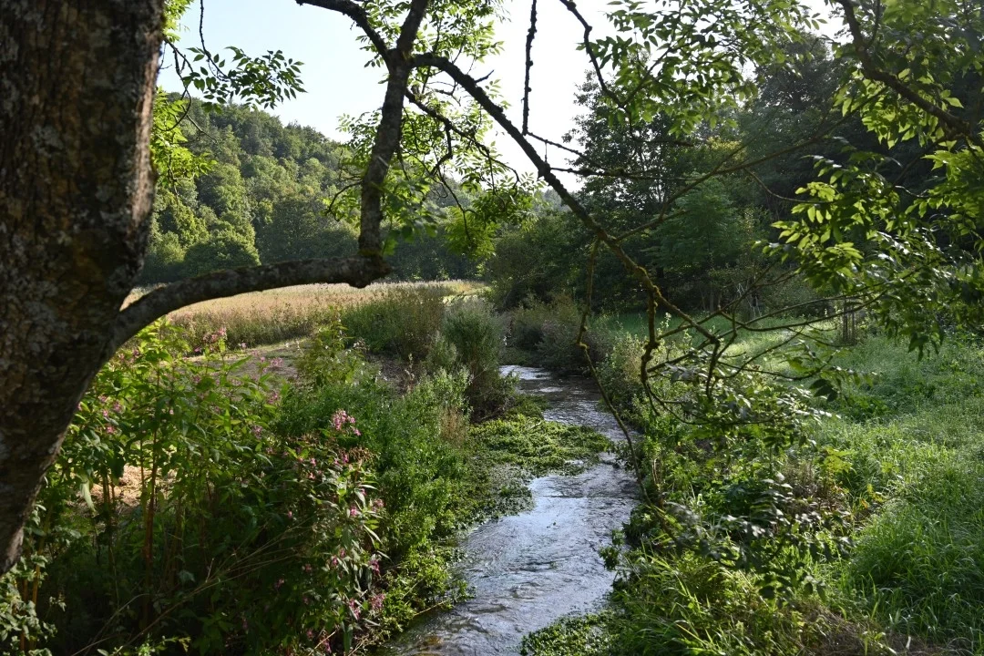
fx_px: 888
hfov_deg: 58.0
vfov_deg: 40.5
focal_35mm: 32
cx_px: 492
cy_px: 328
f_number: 5.6
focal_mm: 32.5
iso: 140
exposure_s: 1/250
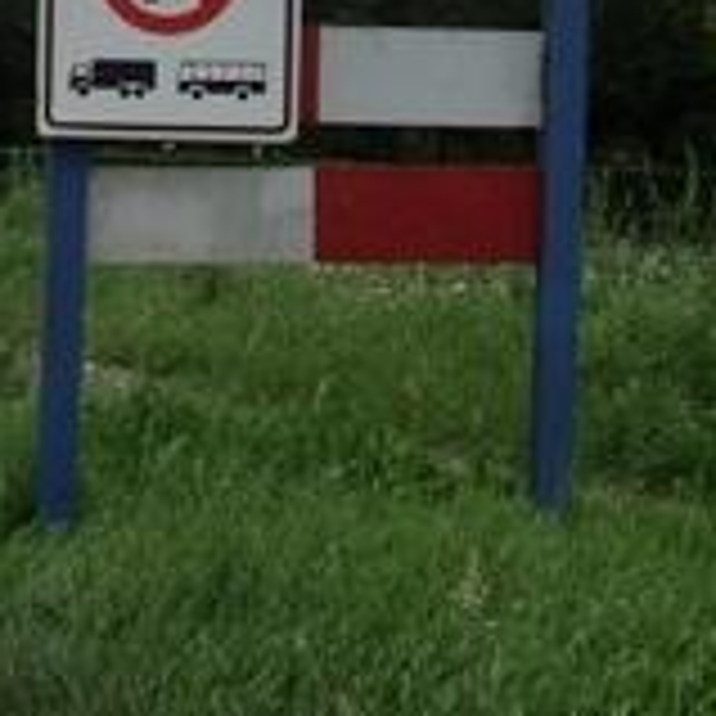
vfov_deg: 12.6
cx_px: -329
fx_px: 3159
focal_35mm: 135
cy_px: -189
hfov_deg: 12.4
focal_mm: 7.9
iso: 64
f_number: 2.8
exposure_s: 1/320
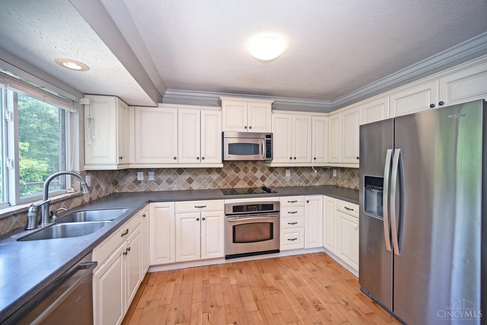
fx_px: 189
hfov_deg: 104.3
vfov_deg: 81.2
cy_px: 162
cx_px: 244
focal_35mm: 14
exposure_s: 1/60
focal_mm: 14
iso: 320
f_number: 4
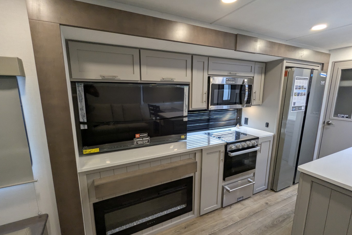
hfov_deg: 93.3
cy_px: 125
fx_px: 166
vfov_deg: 70.4
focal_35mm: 17
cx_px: 178
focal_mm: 2.35
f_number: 2.2
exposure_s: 1/134
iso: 214
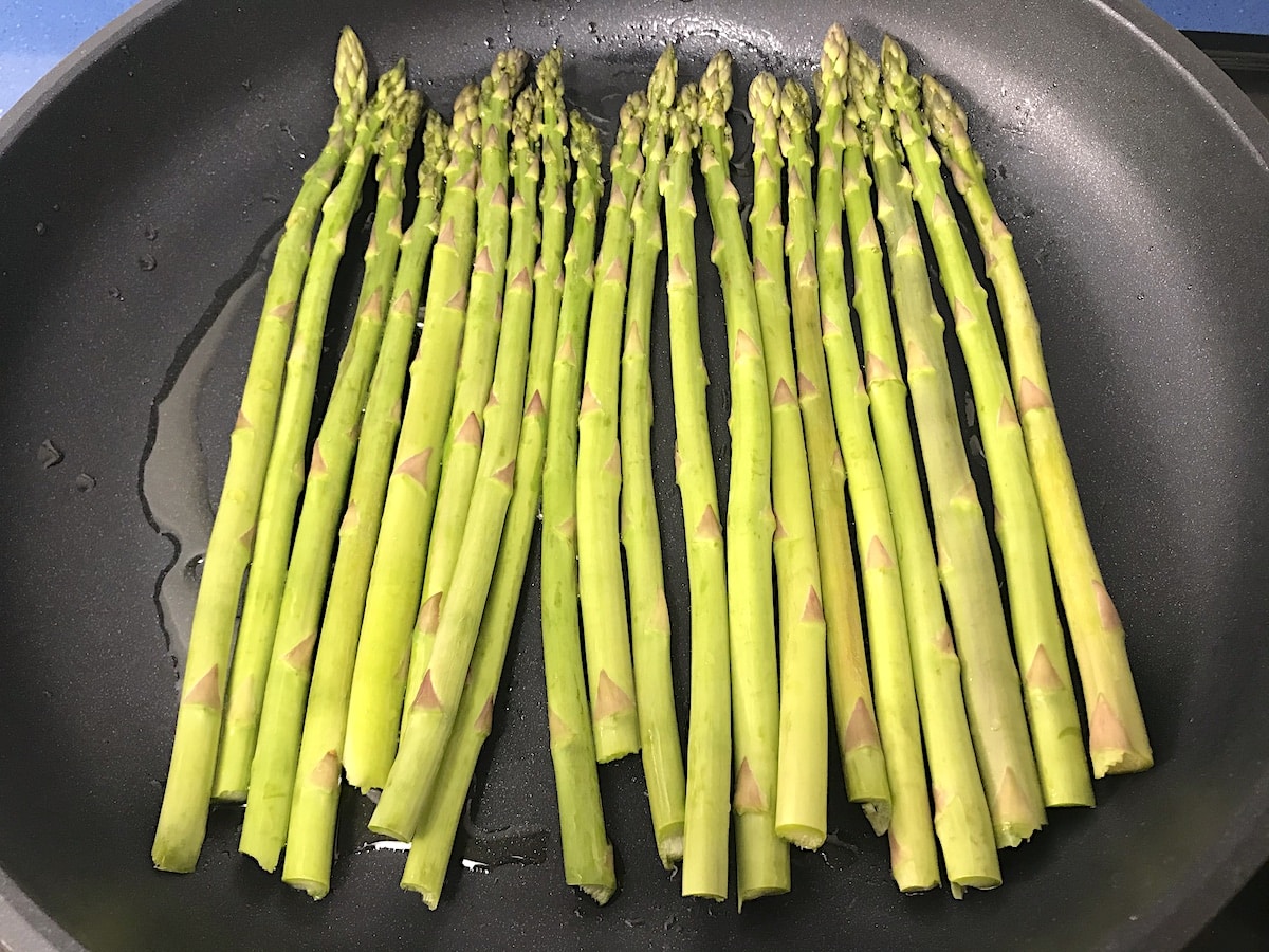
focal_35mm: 28
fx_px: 1026
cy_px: 476
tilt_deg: -60.8
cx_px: 634
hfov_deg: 63.4
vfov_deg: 49.7
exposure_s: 1/25
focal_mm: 3.99
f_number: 1.8
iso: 32
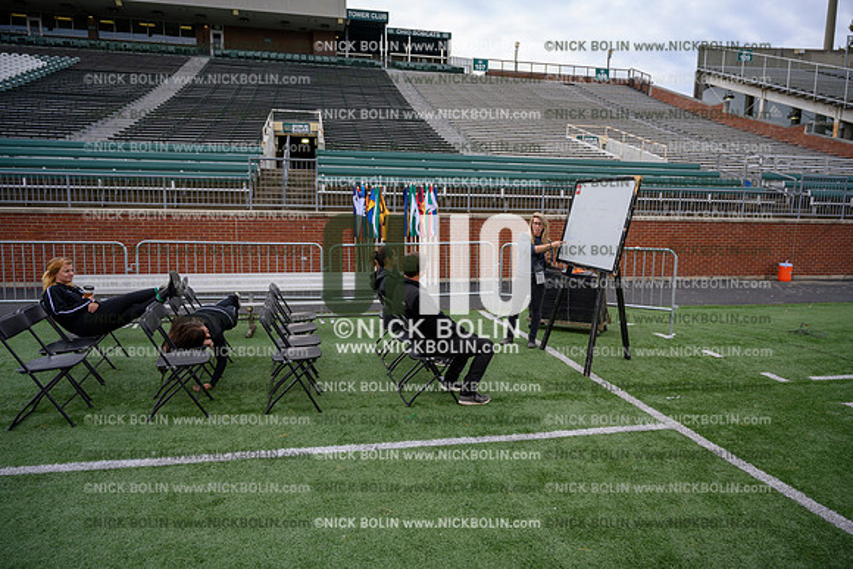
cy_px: 284
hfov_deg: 73.7
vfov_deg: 53.2
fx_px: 569
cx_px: 426
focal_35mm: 24
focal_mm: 24
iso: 125
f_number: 4
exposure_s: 1/320
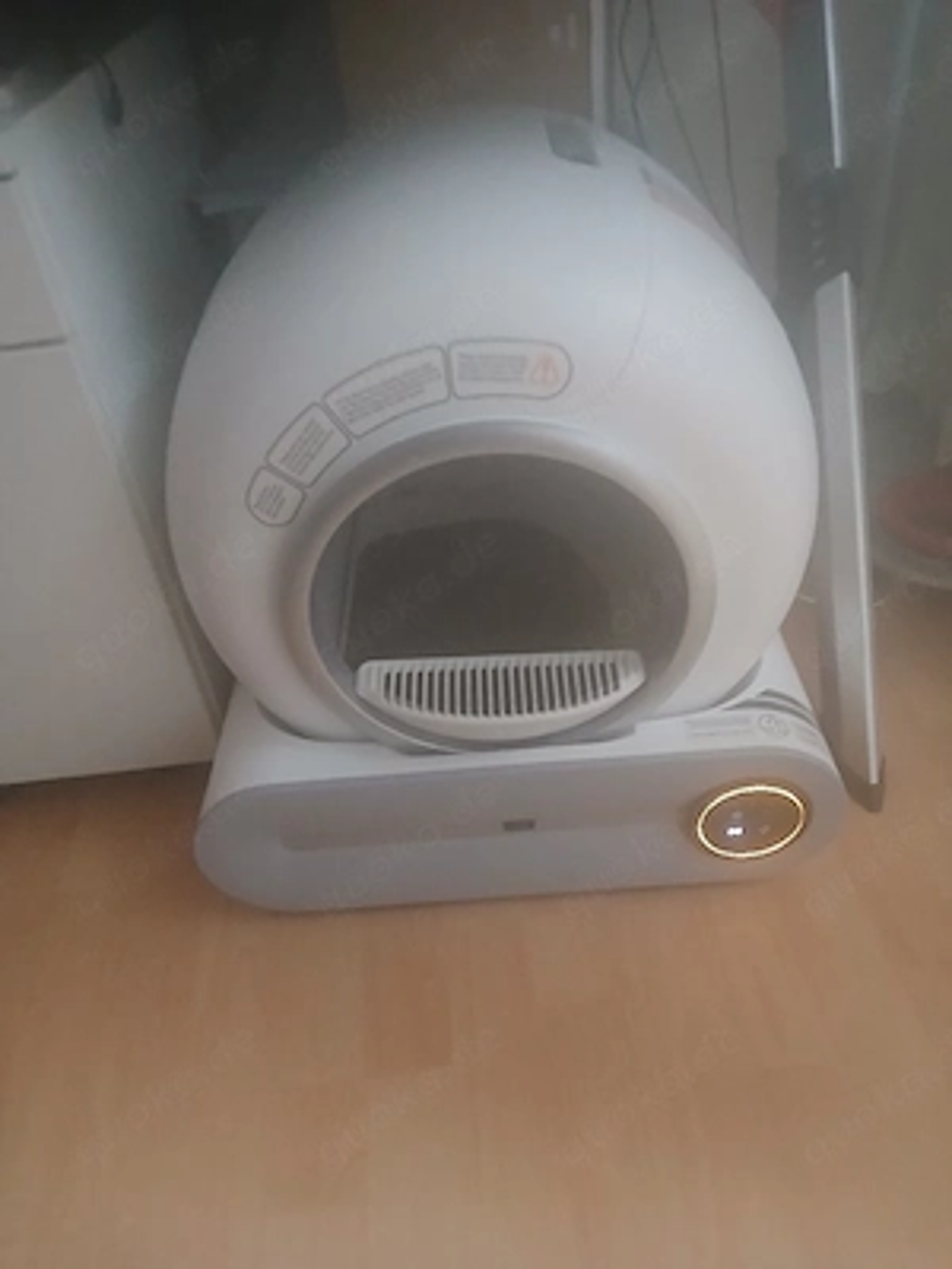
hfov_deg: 53.1
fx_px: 953
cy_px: 634
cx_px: 476
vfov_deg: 67.3
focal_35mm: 26
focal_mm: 3.98
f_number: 1.8
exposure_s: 1/16.7
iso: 1250
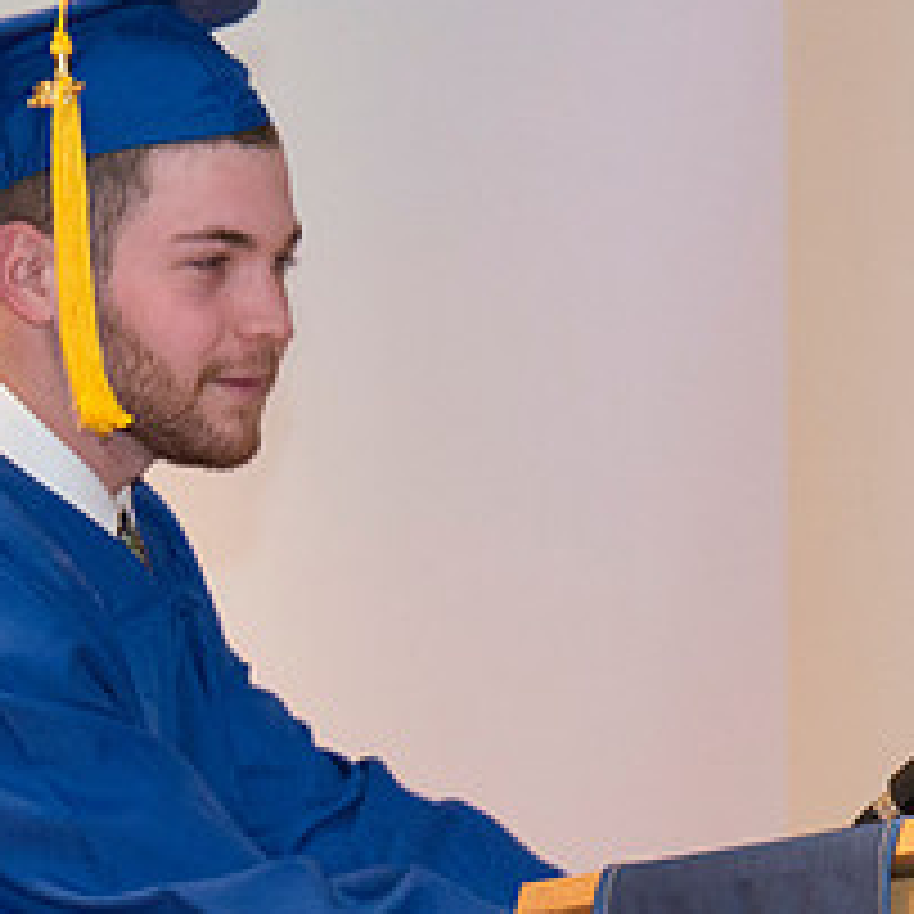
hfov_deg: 4.5
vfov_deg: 4.5
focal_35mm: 390
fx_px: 11650
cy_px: 817
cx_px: 631
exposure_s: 1/80
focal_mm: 125
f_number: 5.6
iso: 2000
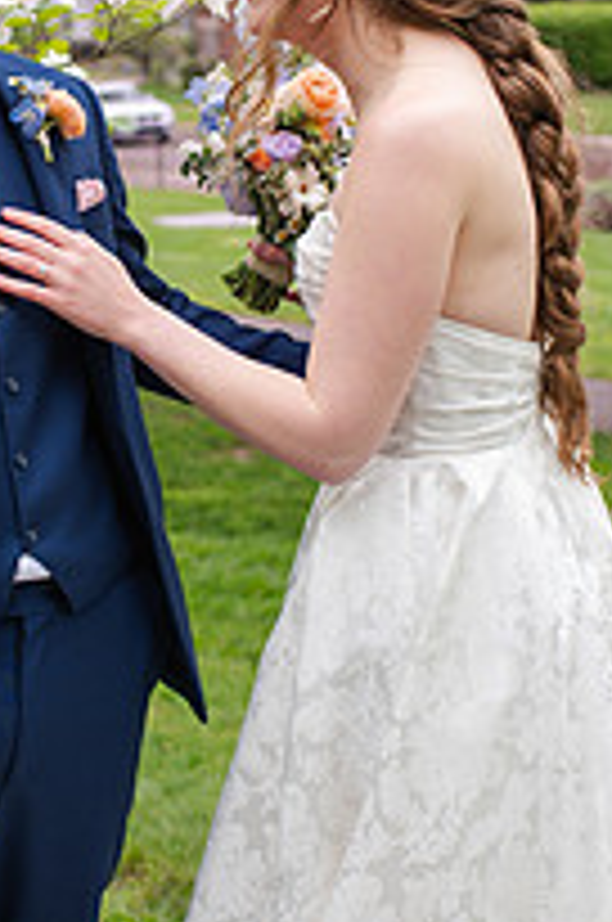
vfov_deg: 26.1
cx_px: 142
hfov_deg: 17.5
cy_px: 274
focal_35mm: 77
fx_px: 1970
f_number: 3.2
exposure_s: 1/320
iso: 100
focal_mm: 35
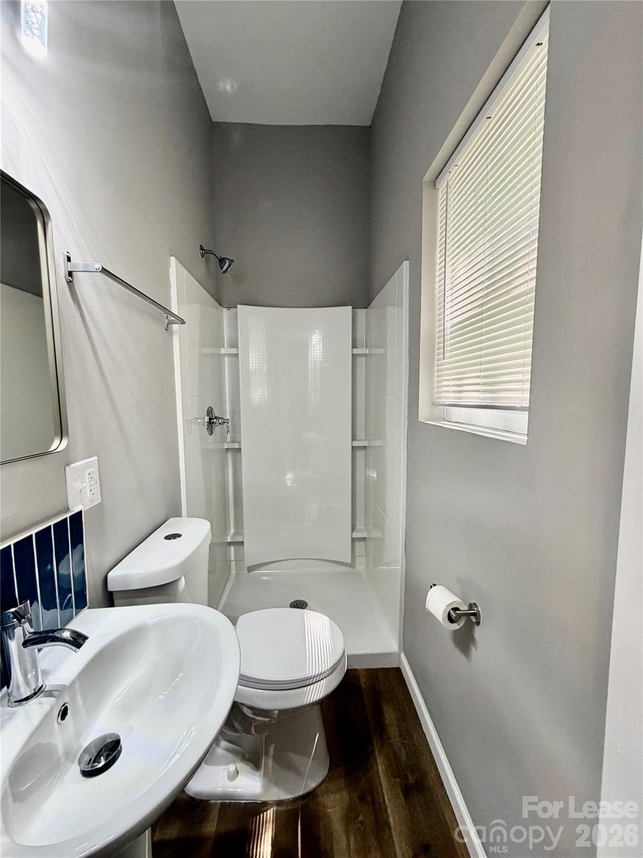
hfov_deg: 85.7
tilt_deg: -5.8
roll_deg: +0.2
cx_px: 322
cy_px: 429
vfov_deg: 102.1
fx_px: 347
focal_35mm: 14
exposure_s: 1/120
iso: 250
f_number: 2.2
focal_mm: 2.22
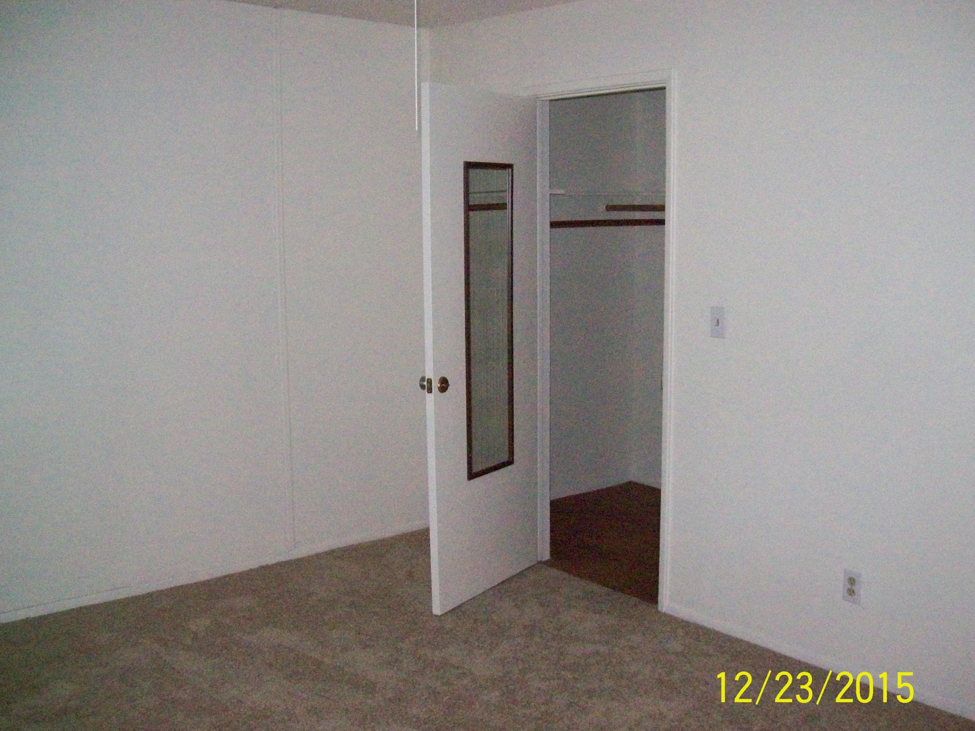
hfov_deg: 49.0
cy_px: 377
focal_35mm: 38
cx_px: 474
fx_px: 1070
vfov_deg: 37.7
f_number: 2.7
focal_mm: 6
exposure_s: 1/128
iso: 800
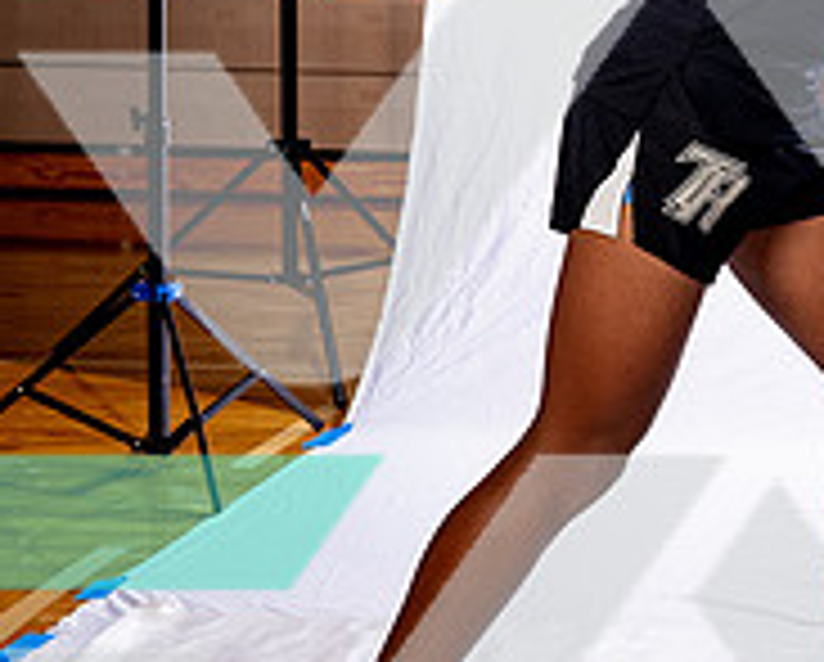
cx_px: 1137
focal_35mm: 121
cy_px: 122
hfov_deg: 15.0
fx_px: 2956
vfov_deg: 12.7
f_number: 8
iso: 250
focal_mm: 35
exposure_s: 1/250
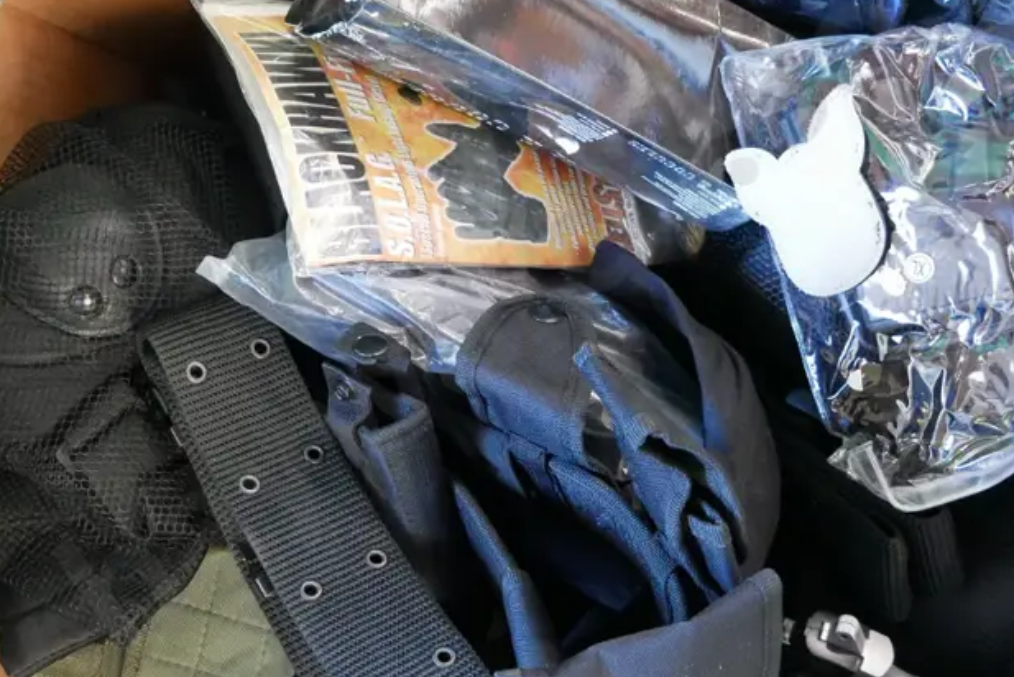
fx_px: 1944
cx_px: 404
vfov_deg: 19.7
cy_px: 386
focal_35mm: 69
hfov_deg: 29.2
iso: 3200
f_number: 4.1
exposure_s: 1/20
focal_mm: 20
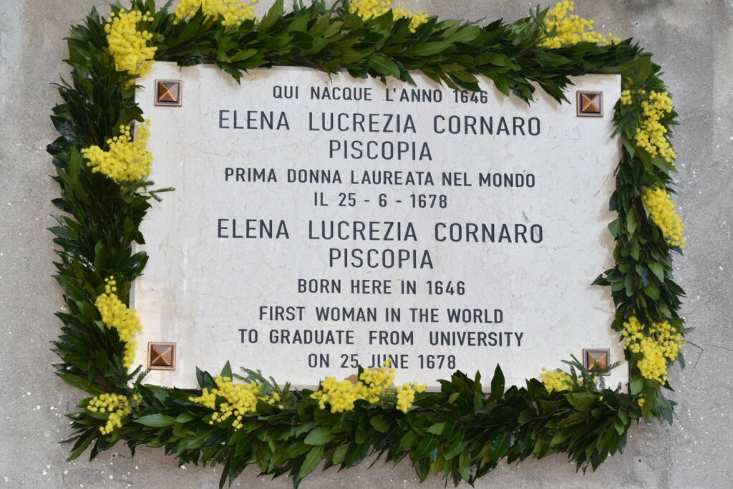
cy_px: 244
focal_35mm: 93
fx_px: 1894
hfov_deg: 21.9
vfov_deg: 14.7
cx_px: 366
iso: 400
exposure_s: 1/200
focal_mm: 62
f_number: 8
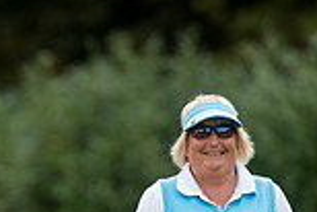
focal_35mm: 1129
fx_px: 9951
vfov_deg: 1.2
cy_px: 308
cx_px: -235
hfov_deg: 1.8
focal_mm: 300
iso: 800
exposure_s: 1/1600
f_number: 5.6
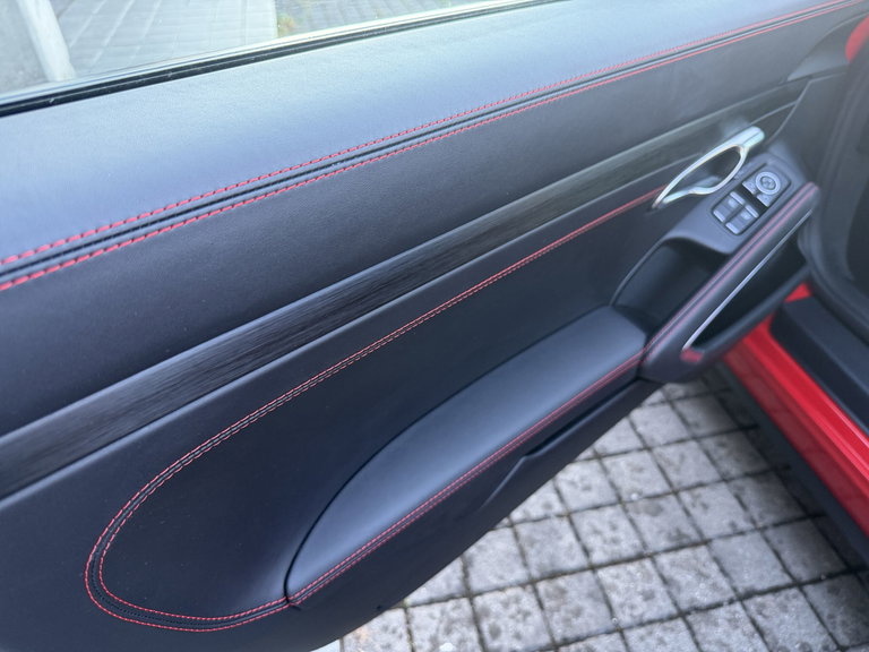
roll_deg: +0.4
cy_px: 326
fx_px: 602
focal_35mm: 24
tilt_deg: -40.2
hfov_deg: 71.6
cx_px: 434
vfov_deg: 56.8
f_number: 1.78
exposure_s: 1/121
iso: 200
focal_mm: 6.76
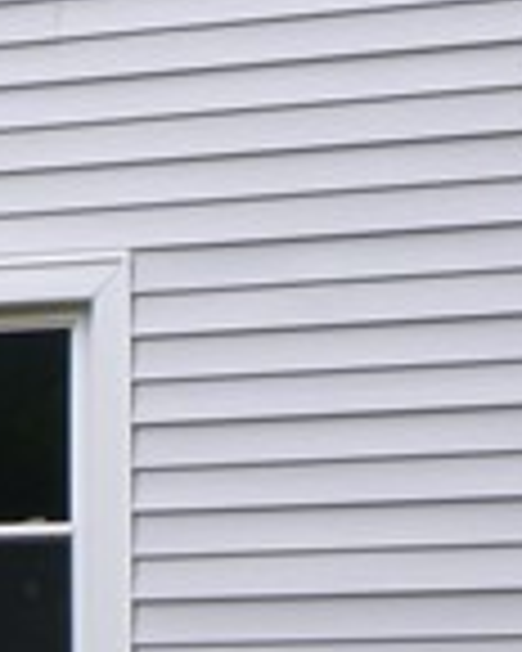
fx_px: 4809
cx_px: 261
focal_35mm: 249
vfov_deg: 7.8
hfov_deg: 6.2
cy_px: 373
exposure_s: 1/100
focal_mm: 6.4
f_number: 4.4
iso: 100
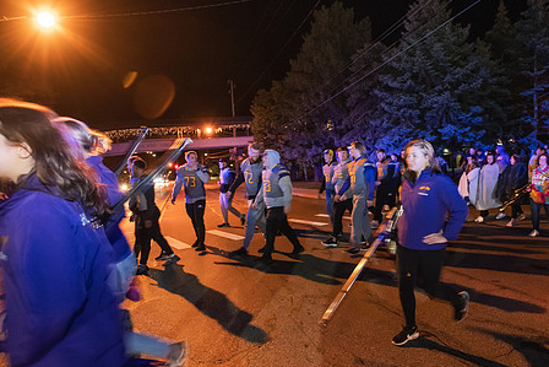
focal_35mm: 22
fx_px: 336
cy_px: 213
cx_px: 320
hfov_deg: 78.0
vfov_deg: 57.0
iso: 5000
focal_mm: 17
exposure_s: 1/40
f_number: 3.5
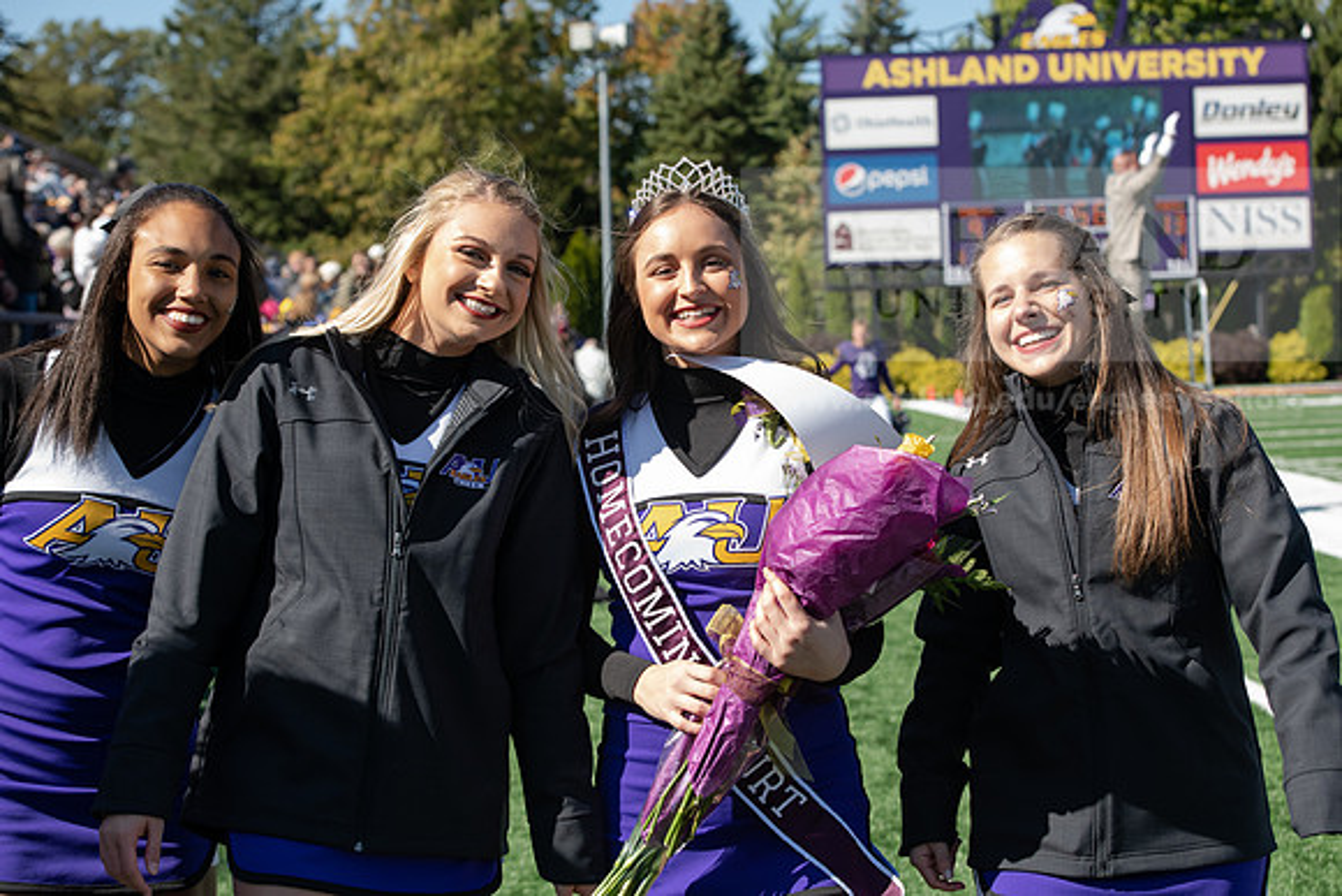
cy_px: 448
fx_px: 2610
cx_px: 671
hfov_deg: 28.8
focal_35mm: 70
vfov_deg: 19.5
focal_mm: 70
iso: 640
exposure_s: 1/1000
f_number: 6.3
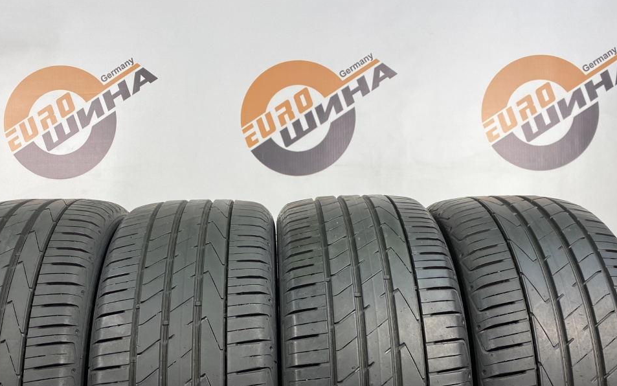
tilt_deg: -0.3
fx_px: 622
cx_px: 281
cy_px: 308
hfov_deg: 52.7
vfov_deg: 33.5
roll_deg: +0.8
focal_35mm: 37
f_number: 1.8
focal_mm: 4.25
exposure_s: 1/100
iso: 50
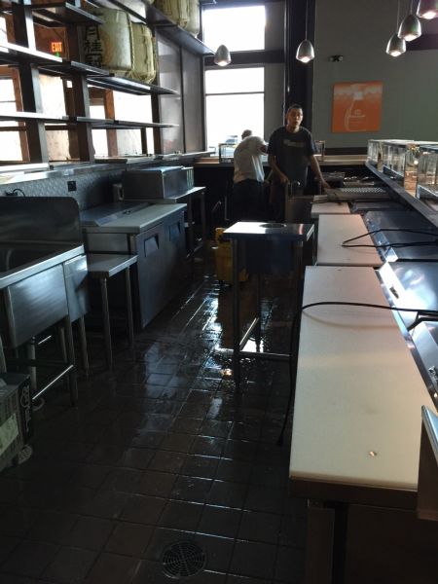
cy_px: 292
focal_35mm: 29
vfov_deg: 61.7
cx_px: 219
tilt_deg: -16.4
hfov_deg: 48.2
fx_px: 489
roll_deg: +2.4
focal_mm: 4.15
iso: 100
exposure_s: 1/10
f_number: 2.2
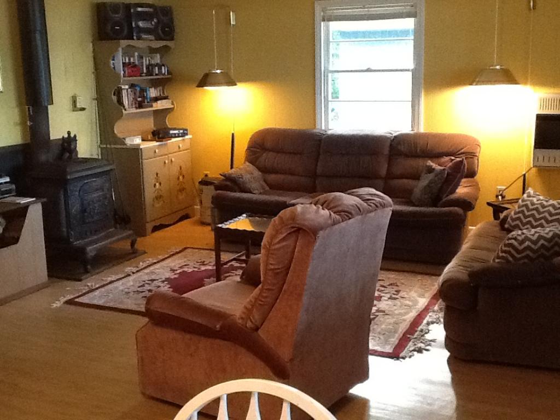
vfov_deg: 32.9
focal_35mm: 44
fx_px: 712
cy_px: 210
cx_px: 280
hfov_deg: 42.9
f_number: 2.4
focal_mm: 2.03
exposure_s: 1/30
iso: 320
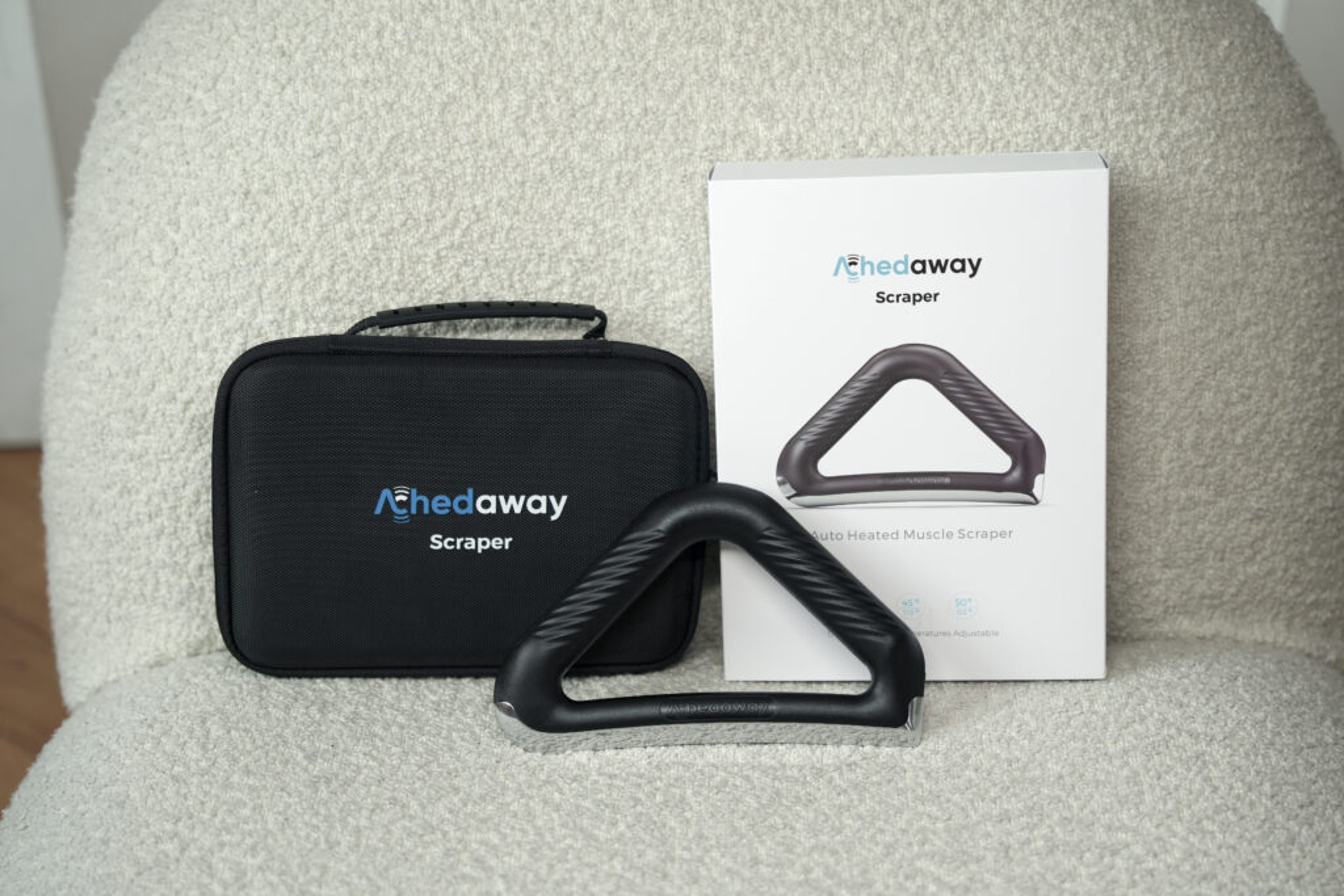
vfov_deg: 19.5
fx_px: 2614
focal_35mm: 70
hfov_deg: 28.8
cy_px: 448
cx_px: 672
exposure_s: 1/125
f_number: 2.8
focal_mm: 70
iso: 320
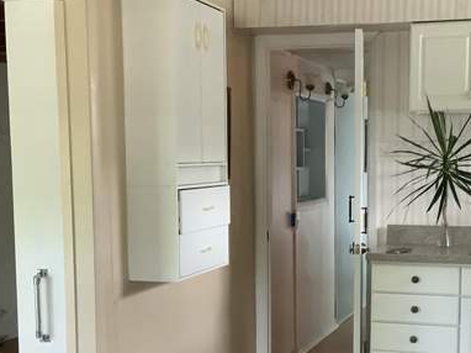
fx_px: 884
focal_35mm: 65
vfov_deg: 22.4
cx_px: 301
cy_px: 249
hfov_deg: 29.7
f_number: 2.4
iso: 160
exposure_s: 1/60
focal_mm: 3.3
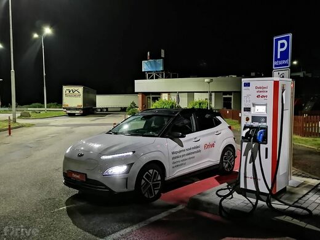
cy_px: 120
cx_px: 160
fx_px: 314
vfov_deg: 41.8
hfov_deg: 54.0
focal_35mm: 34
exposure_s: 1/2
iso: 800
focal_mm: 5.3
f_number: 1.8
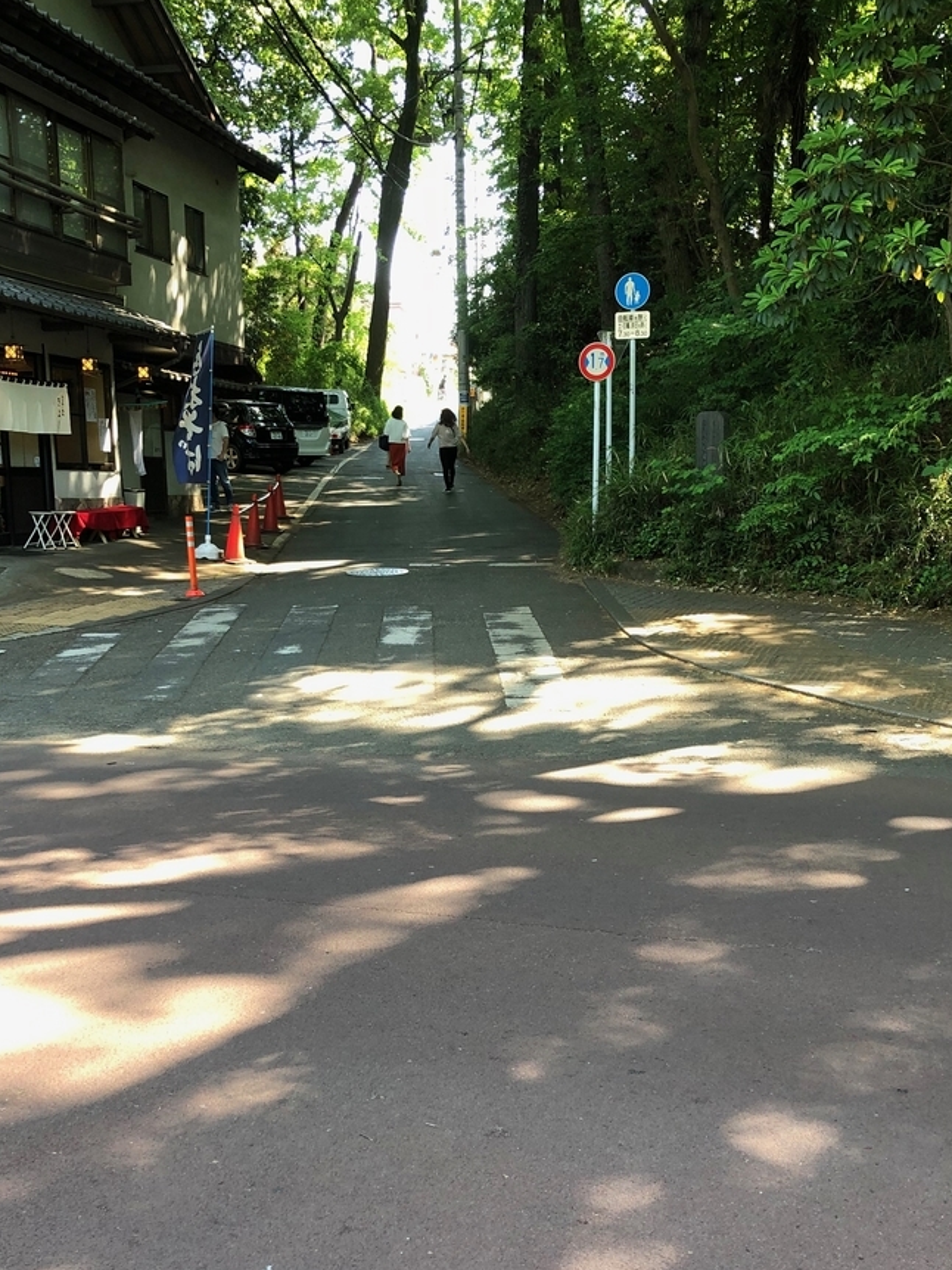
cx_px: 433
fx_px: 1431
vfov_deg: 47.6
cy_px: 768
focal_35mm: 39
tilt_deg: -8.6
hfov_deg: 36.8
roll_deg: +0.8
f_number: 1.8
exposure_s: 1/50
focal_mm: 3.99
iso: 20
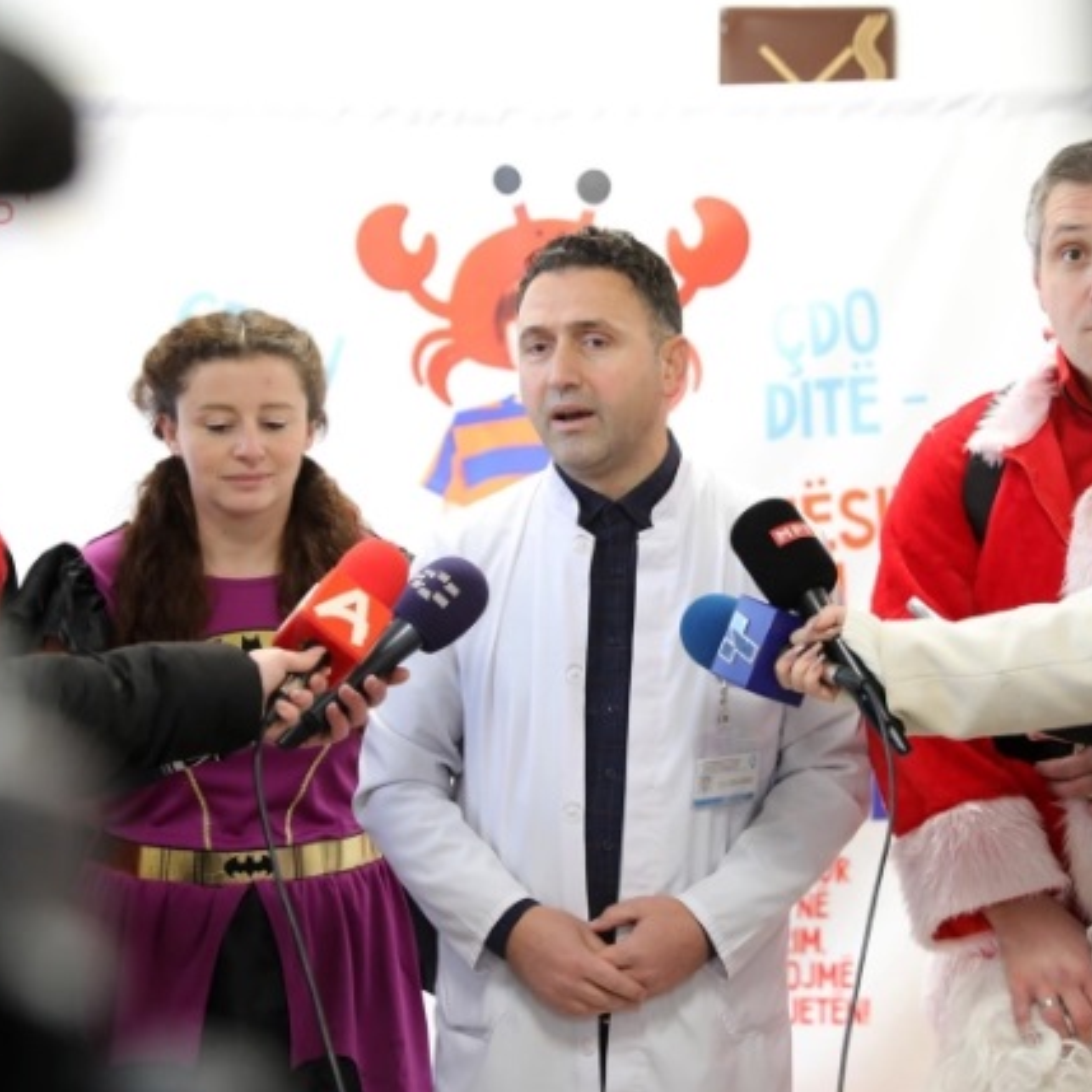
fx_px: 4818
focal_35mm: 135
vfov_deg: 12.9
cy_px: 546
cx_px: 666
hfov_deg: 12.9
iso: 3200
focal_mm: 70
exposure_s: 1/200
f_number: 5
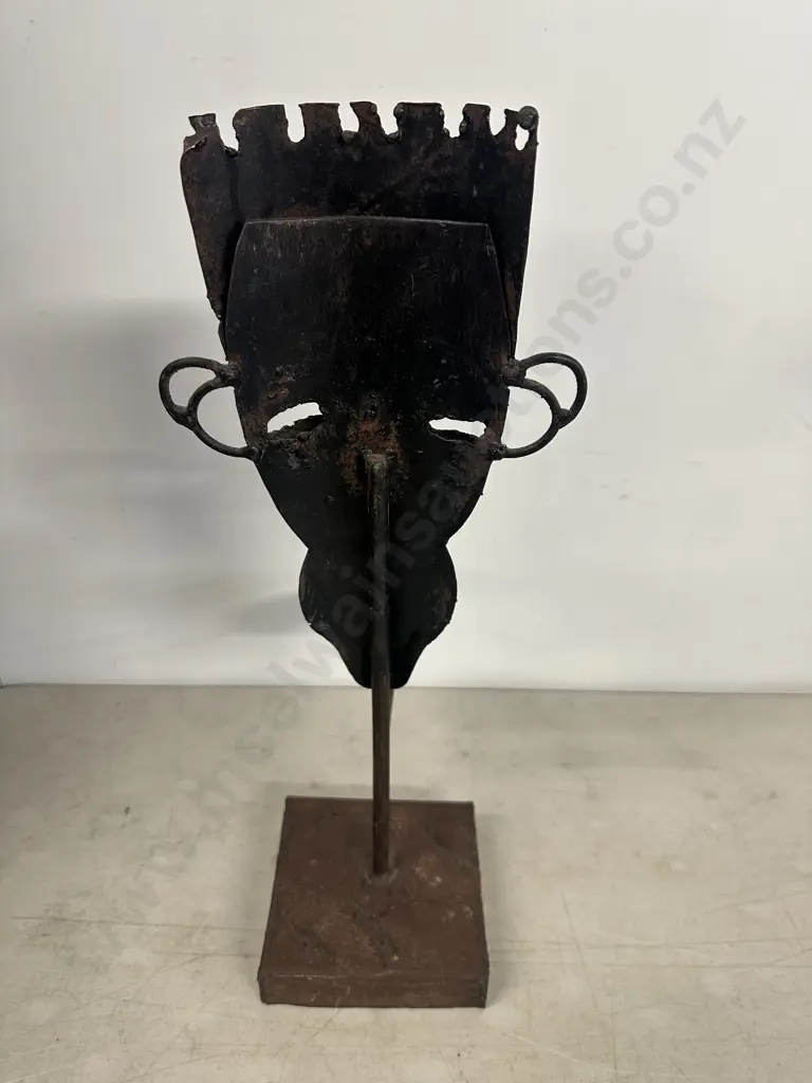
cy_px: 542
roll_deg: -1.6
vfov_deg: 71.6
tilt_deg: -28.6
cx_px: 406
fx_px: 751
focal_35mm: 24
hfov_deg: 56.8
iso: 160
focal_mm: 6.86
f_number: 1.78
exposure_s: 1/50
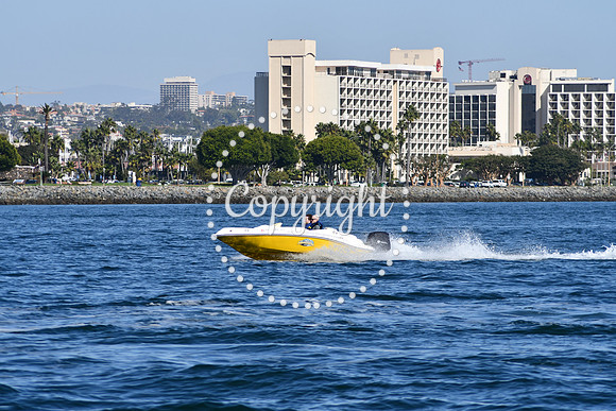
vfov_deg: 5.1
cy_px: 206
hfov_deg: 7.6
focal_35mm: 270
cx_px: 308
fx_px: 4621
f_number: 7.1
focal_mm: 180
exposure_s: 1/1600
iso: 200
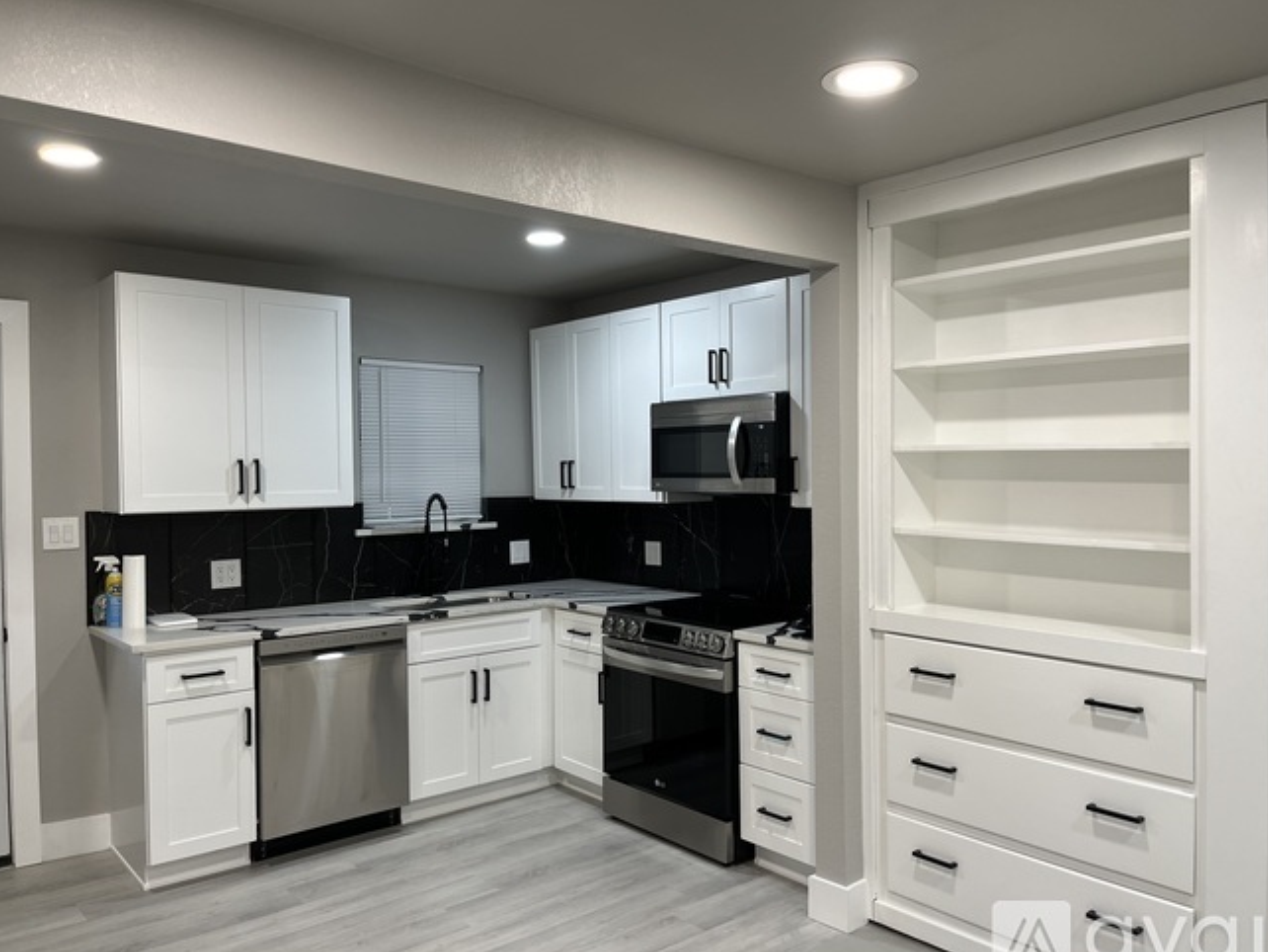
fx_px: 989
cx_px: 653
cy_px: 486
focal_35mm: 27
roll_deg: +0.2
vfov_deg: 51.4
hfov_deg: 65.3
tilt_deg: -2.2
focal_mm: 5.1
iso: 80
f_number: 1.6
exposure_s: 1/60
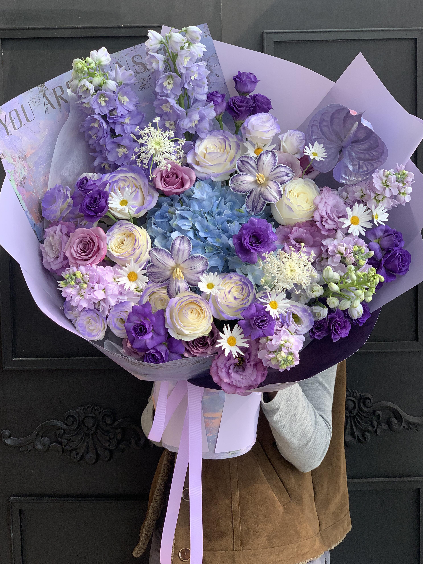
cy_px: 281
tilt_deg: -9.2
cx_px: 208
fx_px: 864
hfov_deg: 27.5
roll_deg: +1.0
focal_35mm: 53
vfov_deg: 36.2
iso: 16
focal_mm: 6
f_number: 2.4
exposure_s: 1/213
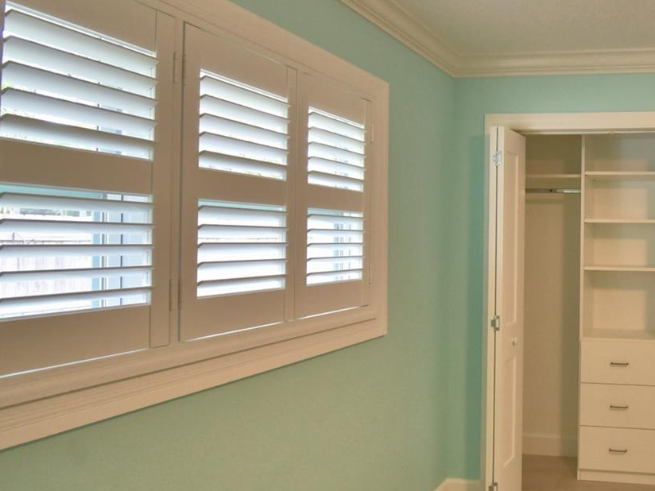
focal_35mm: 28
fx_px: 530
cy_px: 232
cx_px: 626
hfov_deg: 52.9
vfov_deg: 49.7
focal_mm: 10
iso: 450
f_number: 4.5
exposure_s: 1/30
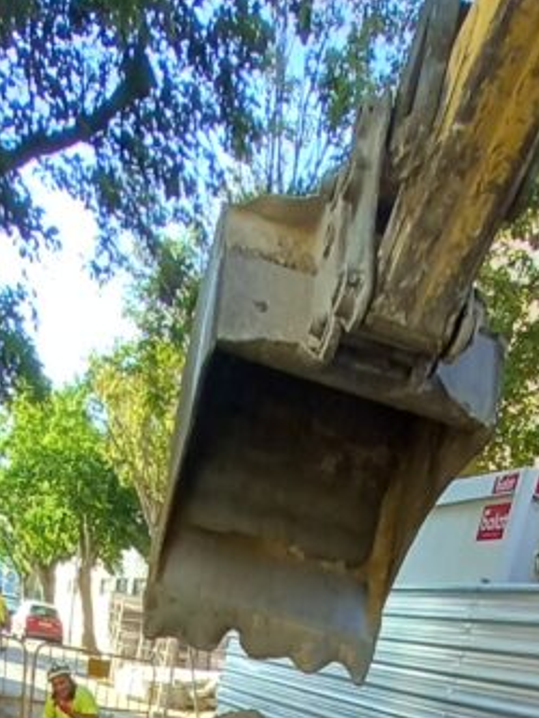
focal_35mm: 40
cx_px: 218
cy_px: 1091
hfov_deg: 35.9
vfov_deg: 28.5
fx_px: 830
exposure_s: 1/100
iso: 64
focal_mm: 1.13
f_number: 2.2
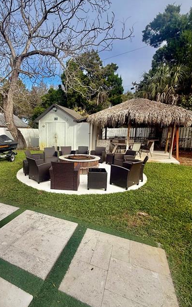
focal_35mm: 18
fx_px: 151
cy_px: 158
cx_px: 65
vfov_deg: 91.1
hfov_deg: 63.5
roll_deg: -1.0
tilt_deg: -9.3
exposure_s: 1/1572
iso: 50
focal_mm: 2.22
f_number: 2.2
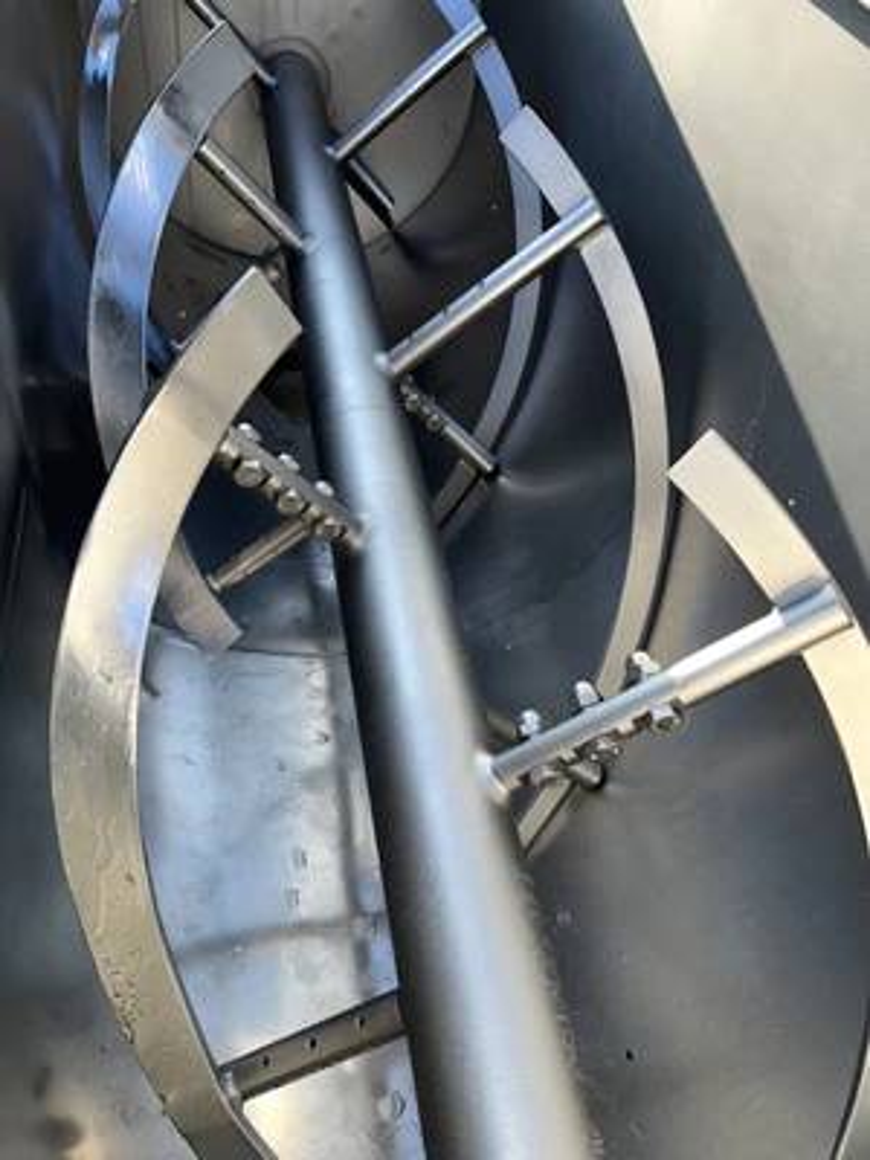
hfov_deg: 53.1
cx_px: 435
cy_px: 580
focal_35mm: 26
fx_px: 871
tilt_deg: -50.7
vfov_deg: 67.3
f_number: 1.6
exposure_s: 1/631
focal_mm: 5.1
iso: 32
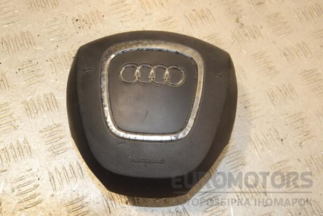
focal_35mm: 48
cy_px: 108
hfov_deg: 41.1
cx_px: 162
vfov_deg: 28.1
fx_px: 431
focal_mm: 32
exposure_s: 1/200
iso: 800
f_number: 9
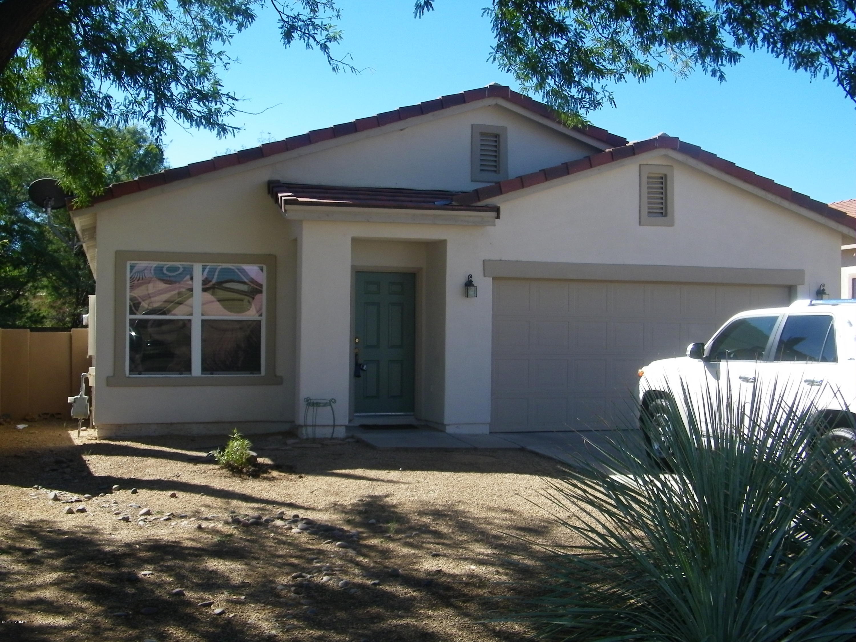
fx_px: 1014
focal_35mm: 41
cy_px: 321
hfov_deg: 45.8
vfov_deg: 35.1
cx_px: 428
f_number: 7.6
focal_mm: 7.2
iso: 100
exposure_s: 1/125
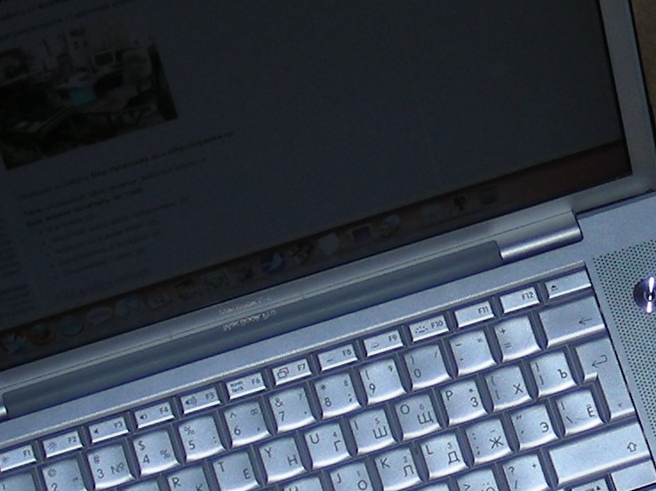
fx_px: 2747
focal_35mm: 145
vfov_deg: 10.2
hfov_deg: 13.4
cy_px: 303
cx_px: 671
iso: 50
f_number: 3.5
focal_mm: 6.3
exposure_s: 1/60
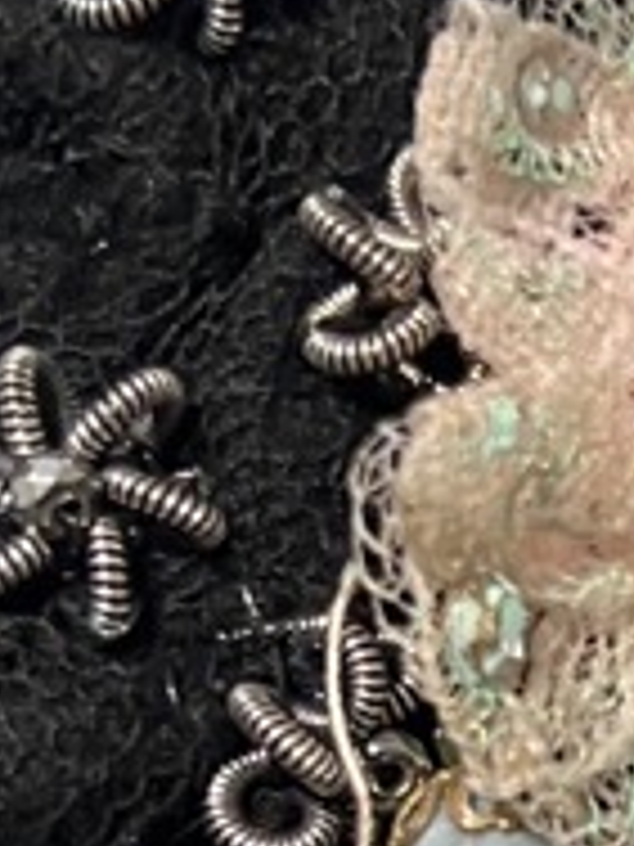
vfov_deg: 11.1
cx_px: 917
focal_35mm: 177
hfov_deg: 8.2
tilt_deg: -4.1
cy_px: 724
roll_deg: -0.9
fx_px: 4322
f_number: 1.5
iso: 400
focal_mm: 5.7
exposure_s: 1/33
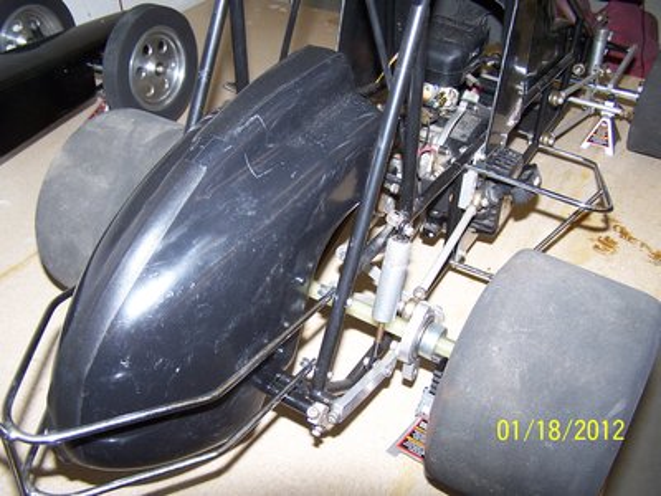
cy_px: 248
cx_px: 330
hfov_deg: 49.0
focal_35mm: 38
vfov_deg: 37.7
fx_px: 726
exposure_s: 1/60
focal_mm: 6.3
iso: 80
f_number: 2.8
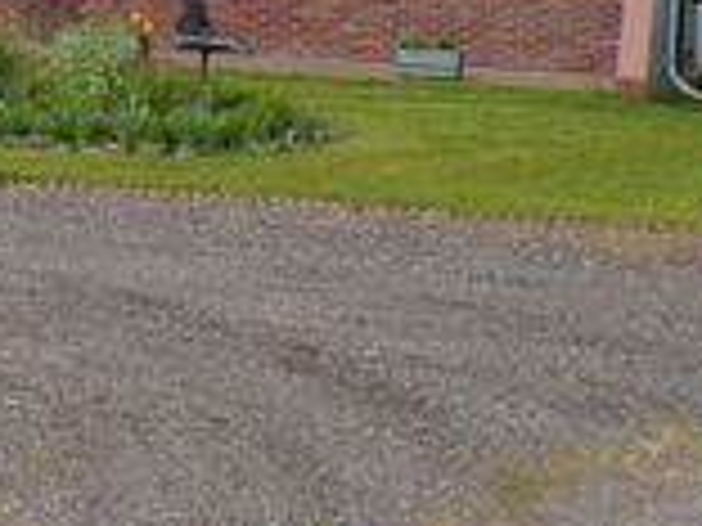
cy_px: -146
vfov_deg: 9.3
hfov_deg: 12.1
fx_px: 3184
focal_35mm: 157
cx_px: -270
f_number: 5.3
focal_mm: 8.7
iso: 100
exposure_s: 1/300
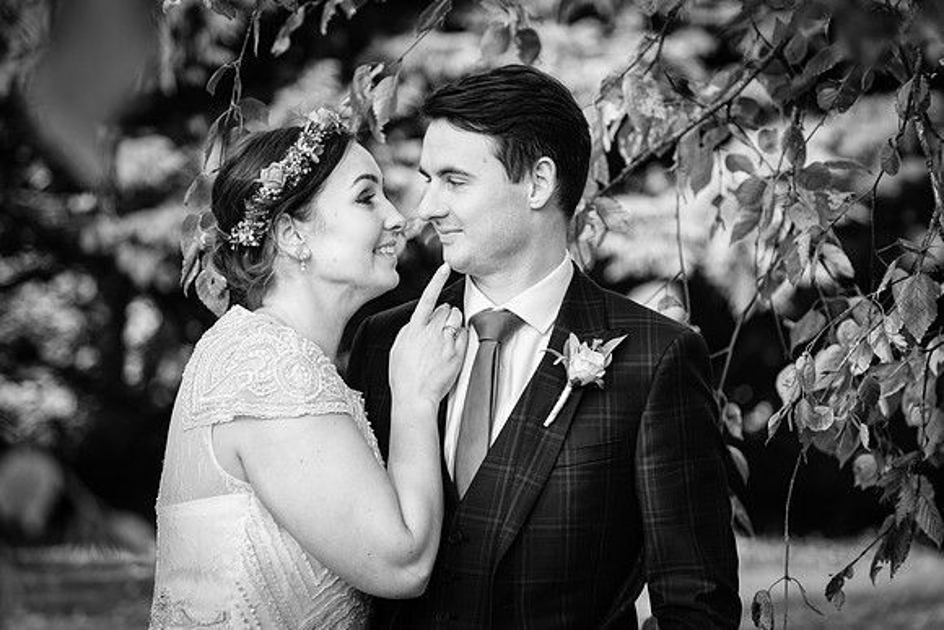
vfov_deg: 10.2
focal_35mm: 135
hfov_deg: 15.2
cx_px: 455
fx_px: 3541
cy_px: 279
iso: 500
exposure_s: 1/500
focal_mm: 80.4
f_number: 2.8
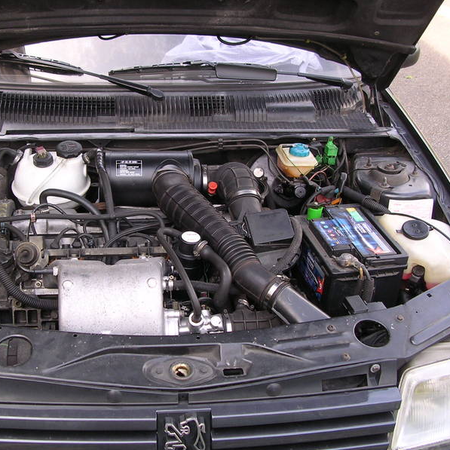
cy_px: 225
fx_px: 662
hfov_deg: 37.3
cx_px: 170
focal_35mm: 45
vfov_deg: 37.6
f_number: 2.8
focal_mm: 5.8
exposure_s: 1/99.7
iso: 100
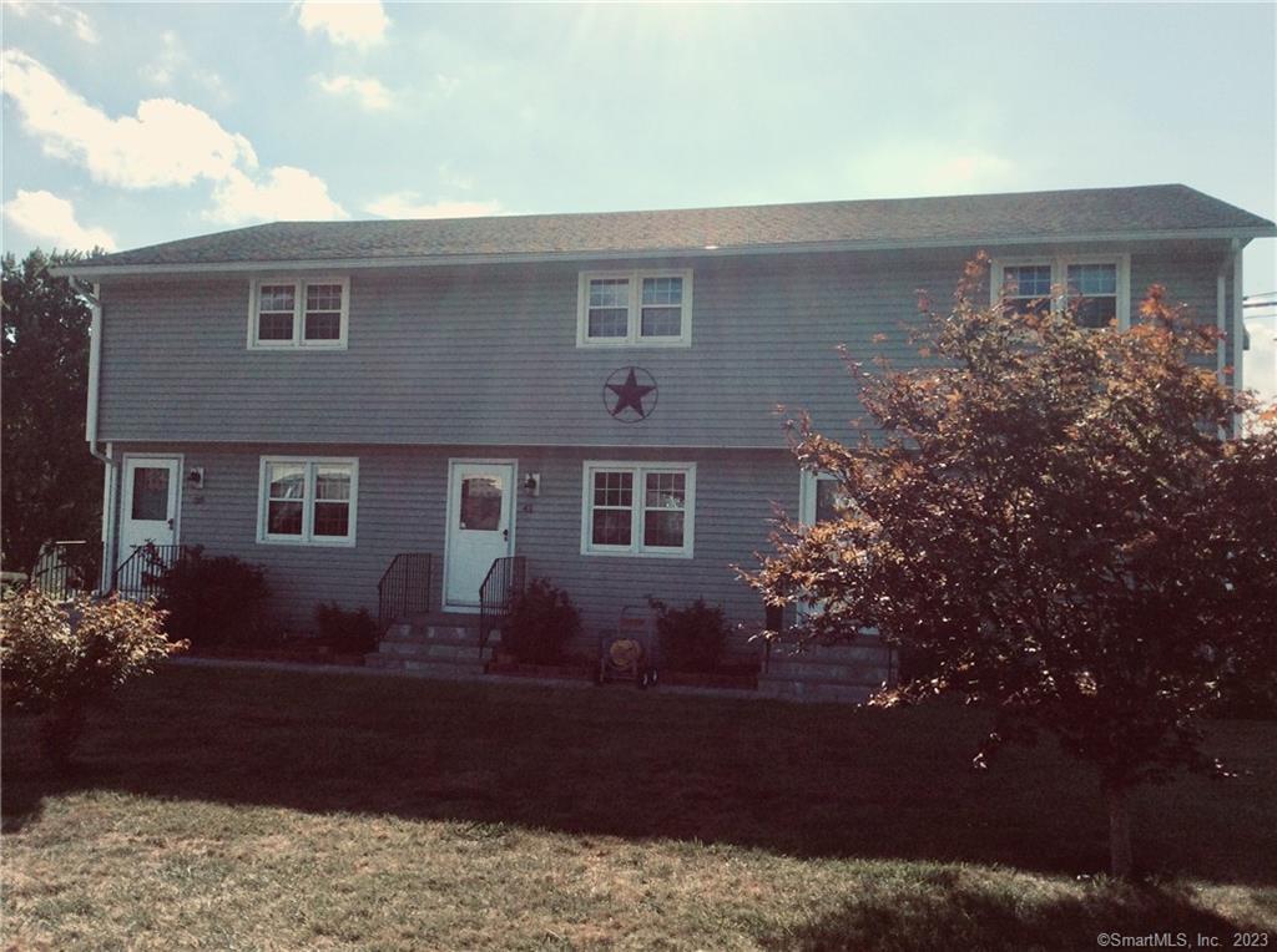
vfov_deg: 44.0
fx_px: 1178
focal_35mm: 32
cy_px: 476
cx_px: 638
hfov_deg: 56.9
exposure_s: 1/2604
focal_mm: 3.3
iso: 32
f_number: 2.4
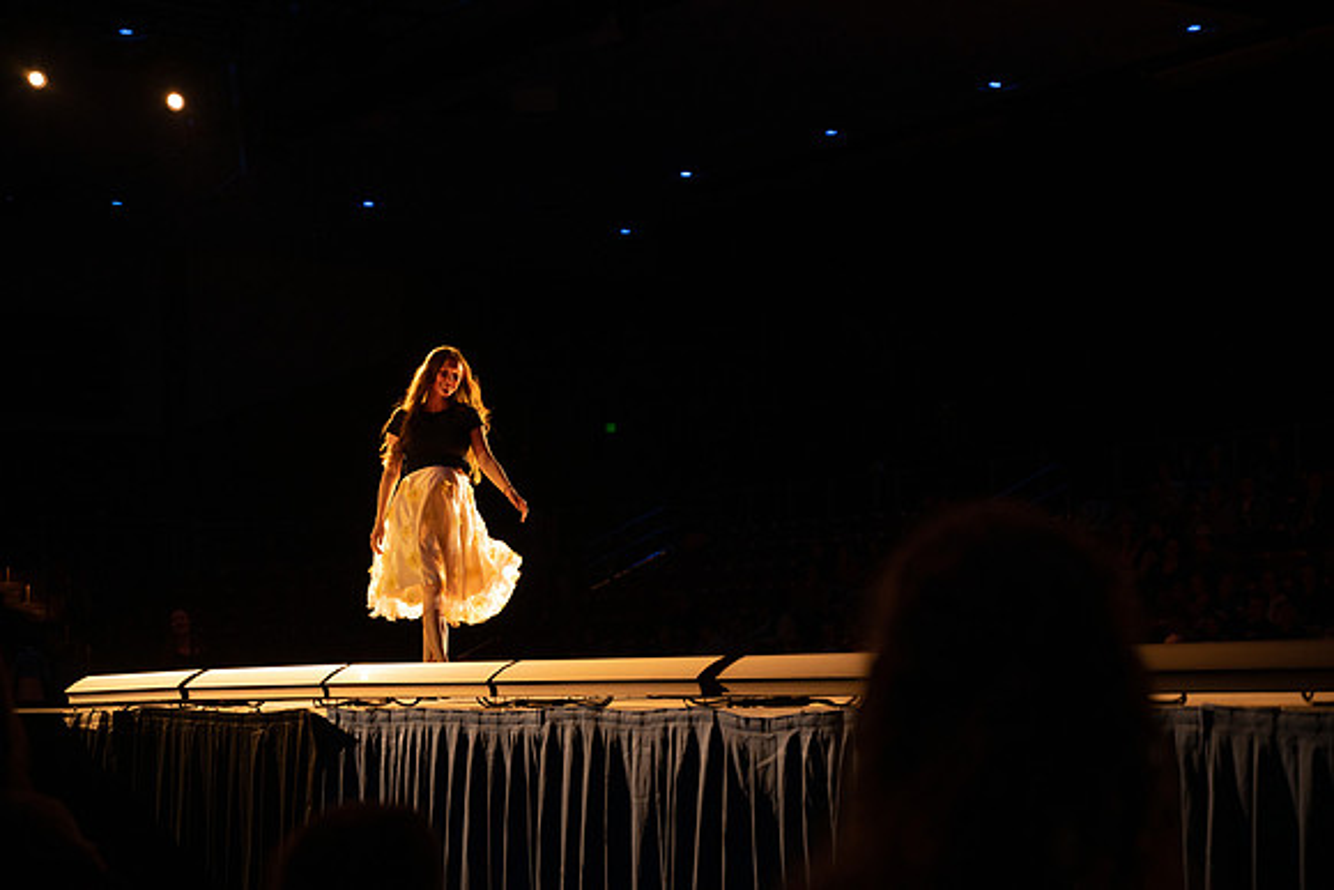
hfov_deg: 31.0
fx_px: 2409
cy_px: 445
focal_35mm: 65
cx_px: 667
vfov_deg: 20.9
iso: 1000
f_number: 4
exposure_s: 1/320
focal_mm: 65
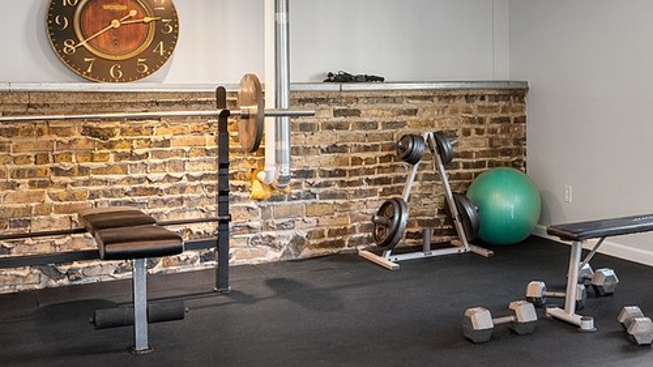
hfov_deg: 37.7
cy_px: 93
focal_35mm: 53
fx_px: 912
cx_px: 538
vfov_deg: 22.5
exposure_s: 2
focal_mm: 15.5
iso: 200
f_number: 8
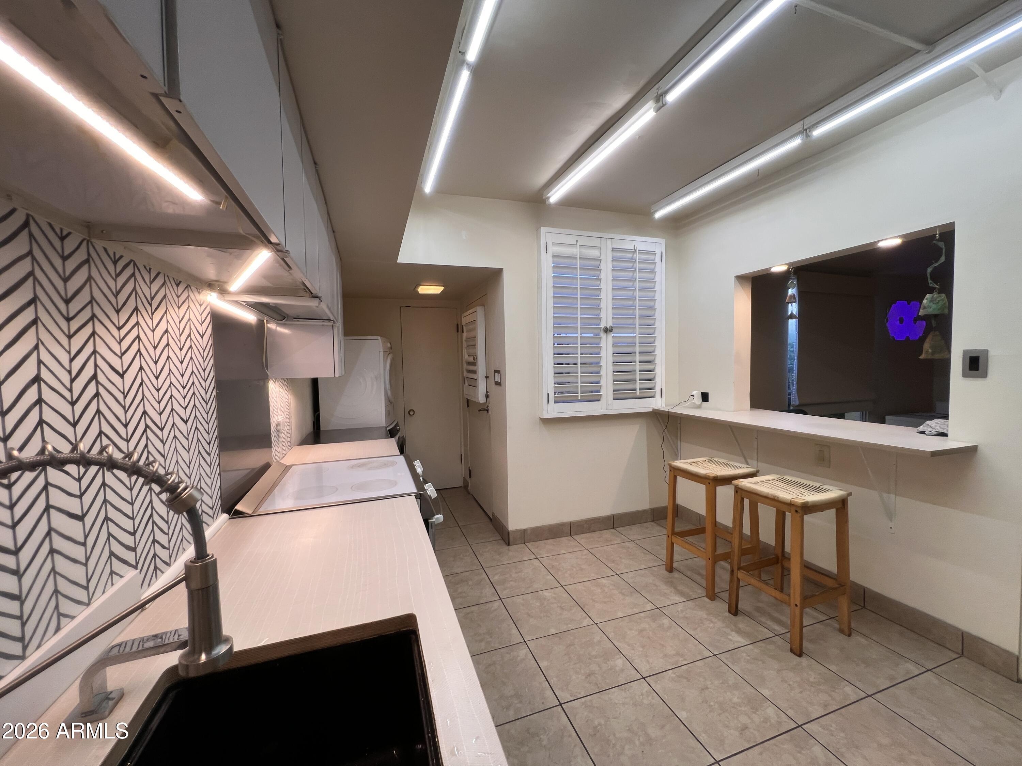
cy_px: 383
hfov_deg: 106.2
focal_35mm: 13
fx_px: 384
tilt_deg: -2.4
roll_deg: +1.1
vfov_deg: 89.9
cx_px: 511
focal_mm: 1.57
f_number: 1.8
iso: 64
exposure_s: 1/120
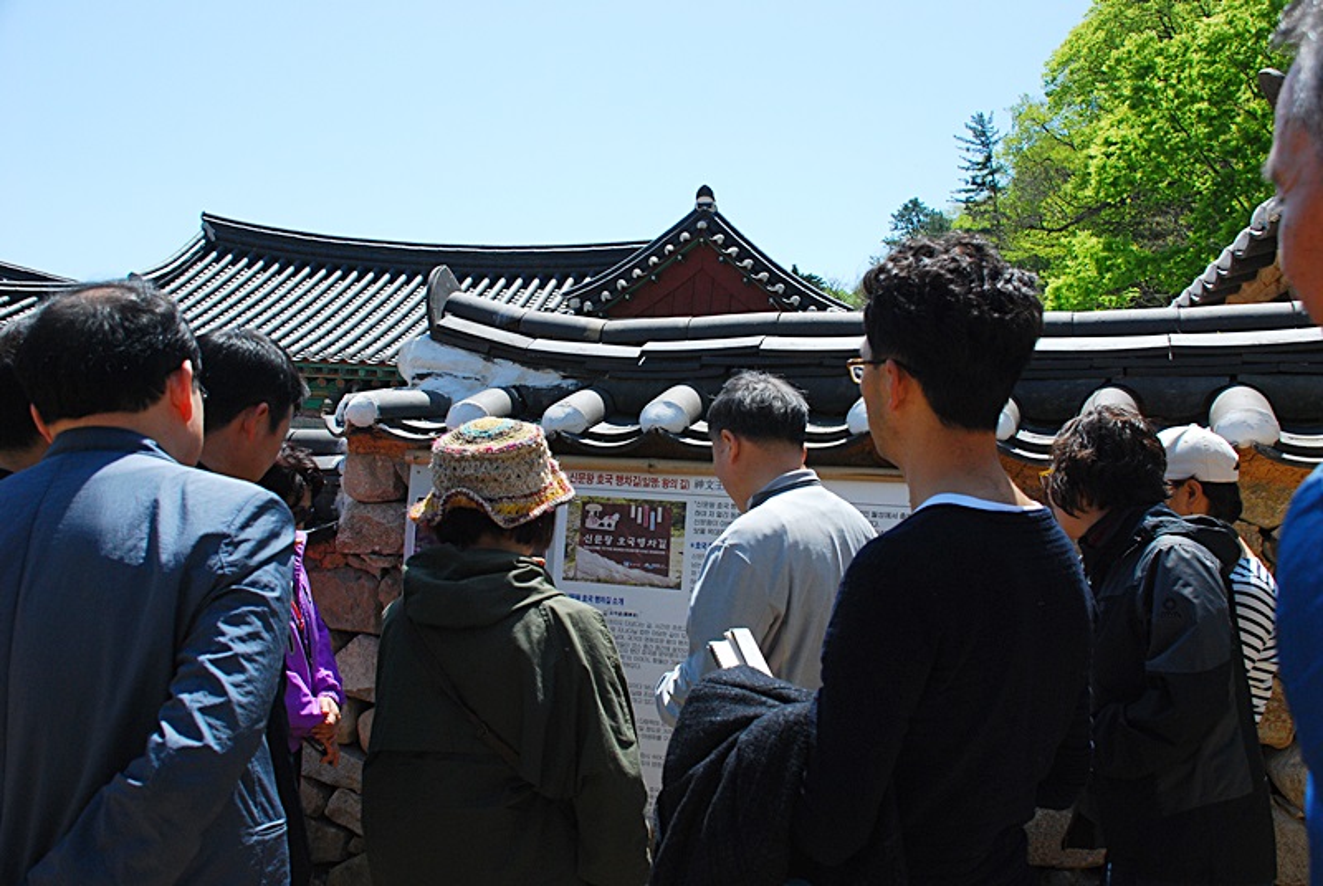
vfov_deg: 40.1
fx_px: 1215
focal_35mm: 33
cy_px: 443
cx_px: 662
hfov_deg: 57.2
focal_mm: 22
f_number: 6.3
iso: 400
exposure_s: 1/1000
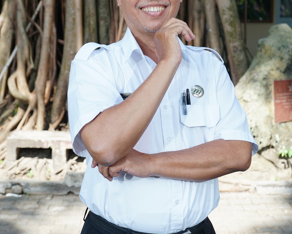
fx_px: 648
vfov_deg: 20.4
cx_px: 146
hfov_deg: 25.4
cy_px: 94
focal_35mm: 75
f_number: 6.3
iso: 160
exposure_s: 1/125
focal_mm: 53
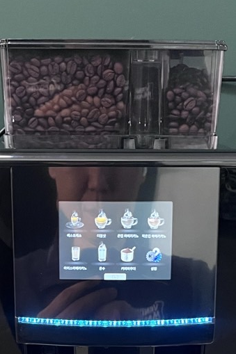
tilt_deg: -23.5
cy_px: 396
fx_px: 669
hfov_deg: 20.0
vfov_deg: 27.1
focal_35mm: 68
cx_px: 111
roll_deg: -1.3
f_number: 1.6
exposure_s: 1/60
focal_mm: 5.1
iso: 500
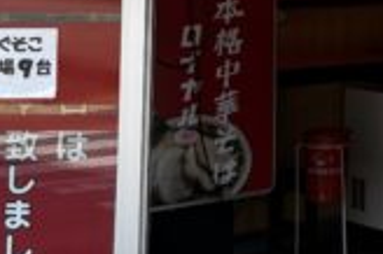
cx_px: 458
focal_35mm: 117
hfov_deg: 16.8
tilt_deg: +1.7
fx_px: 1243
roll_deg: +0.2
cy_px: -112
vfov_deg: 11.3
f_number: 1.78
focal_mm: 6.76
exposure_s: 1/1018
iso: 80
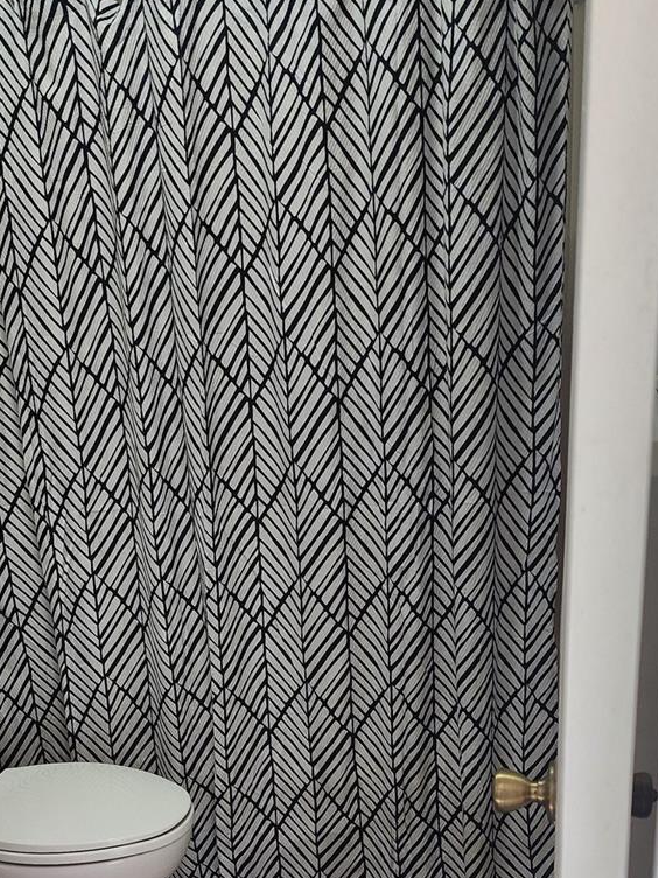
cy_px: 736
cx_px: 236
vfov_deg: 38.5
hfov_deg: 30.7
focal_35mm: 47
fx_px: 1191
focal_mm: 6.4
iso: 250
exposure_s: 1/120
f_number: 1.8
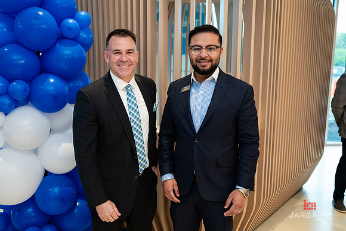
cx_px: 168
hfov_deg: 54.4
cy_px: 112
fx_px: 336
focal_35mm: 35
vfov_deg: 37.8
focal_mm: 33.5
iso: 1000
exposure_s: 1/250
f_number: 3.2
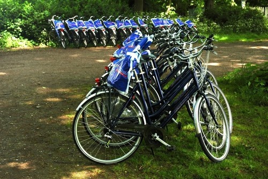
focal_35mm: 60
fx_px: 446
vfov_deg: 22.6
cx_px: 134
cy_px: 90
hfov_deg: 33.4
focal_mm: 40
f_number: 6.3
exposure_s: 1/125
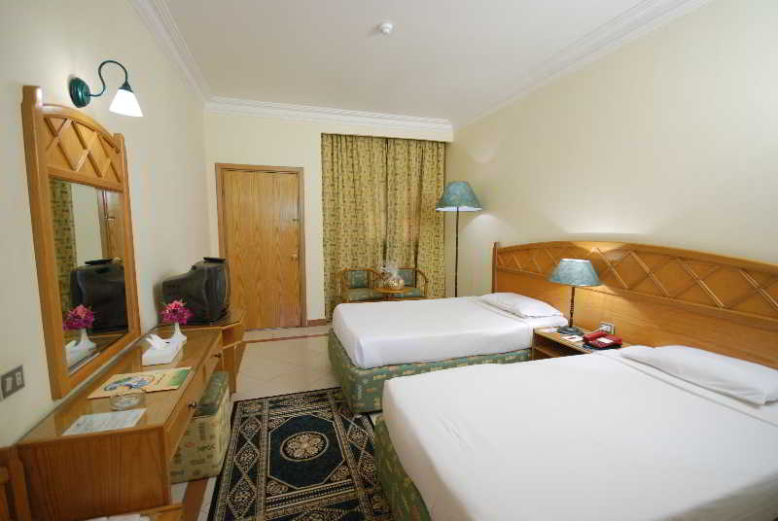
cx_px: 389
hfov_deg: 100.3
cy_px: 260
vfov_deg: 77.5
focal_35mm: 15
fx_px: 325
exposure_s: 1/10
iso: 250
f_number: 4.5
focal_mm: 10
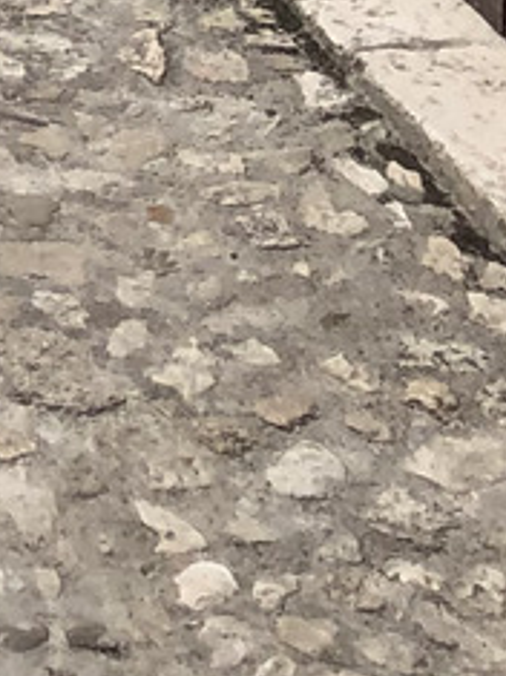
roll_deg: +1.0
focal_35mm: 191
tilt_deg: -13.0
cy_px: -883
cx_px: -1055
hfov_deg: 6.9
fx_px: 3726
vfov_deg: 9.4
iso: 20
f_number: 1.8
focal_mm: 4
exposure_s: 1/511
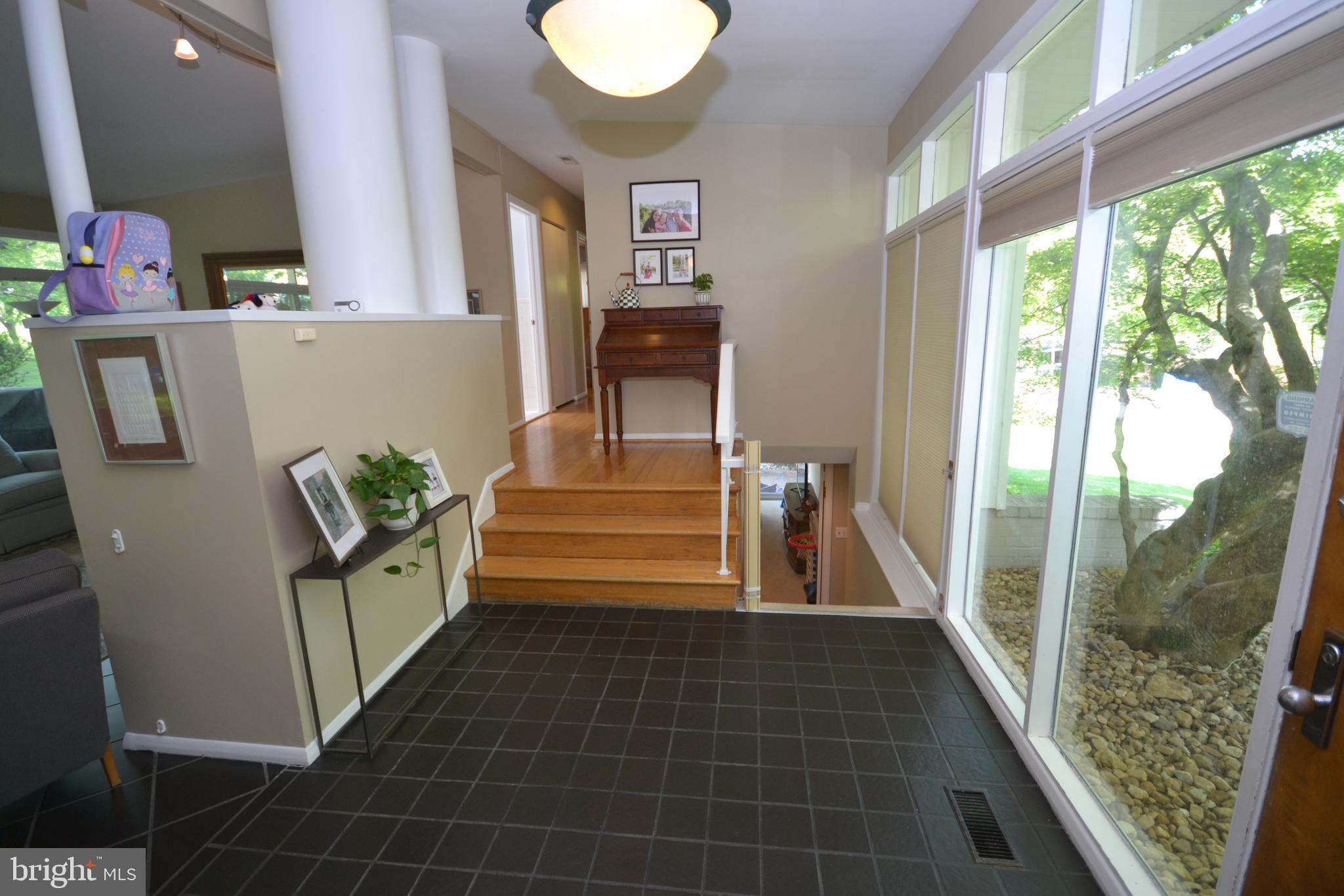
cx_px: 672
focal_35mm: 15
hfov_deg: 100.4
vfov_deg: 77.3
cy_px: 448
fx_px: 560
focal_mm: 10
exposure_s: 1/60
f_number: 4
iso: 500
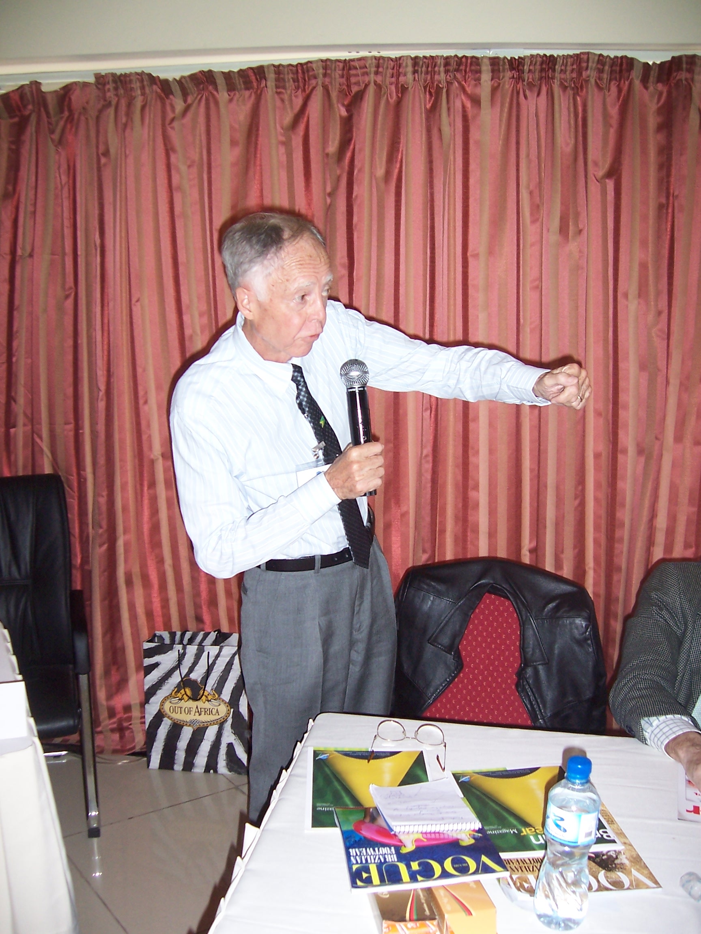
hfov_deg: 39.7
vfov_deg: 51.4
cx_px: 350
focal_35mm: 36
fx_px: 972
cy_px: 467
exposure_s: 1/60
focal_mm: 6
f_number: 3
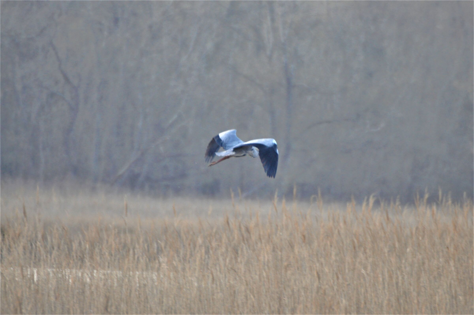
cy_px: 158
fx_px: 7890
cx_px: 237
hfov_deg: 3.4
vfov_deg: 2.3
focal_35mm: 600
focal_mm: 400
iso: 1100
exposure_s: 1/500
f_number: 5.6
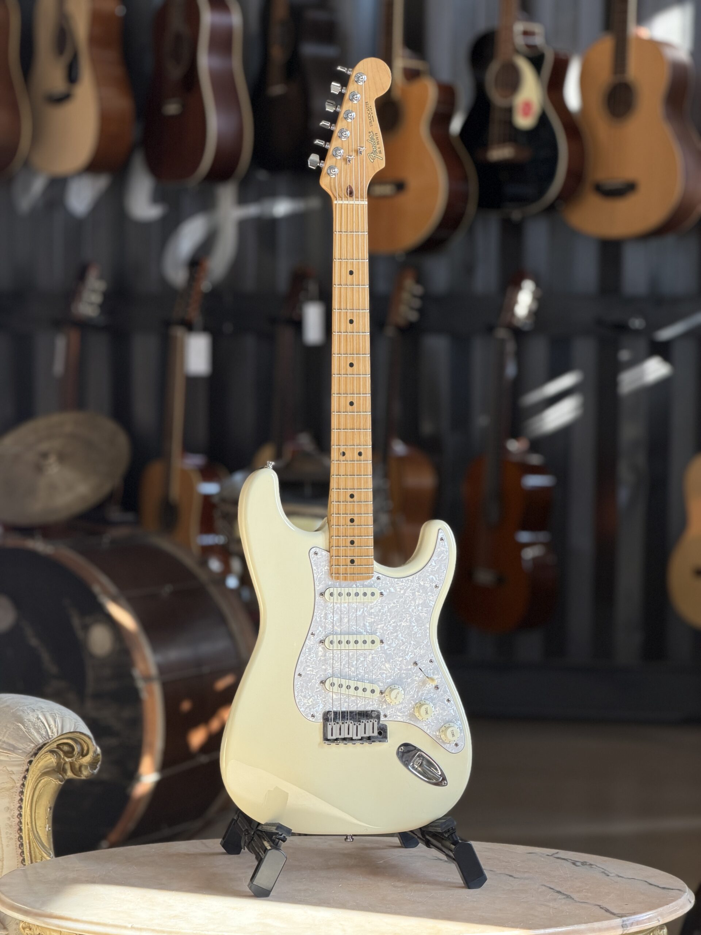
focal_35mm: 100
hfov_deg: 14.8
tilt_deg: -4.7
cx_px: 350
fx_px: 2700
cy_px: 468
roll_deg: -1.0
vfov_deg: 19.6
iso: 64
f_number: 2.8
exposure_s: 1/121
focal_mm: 16.89
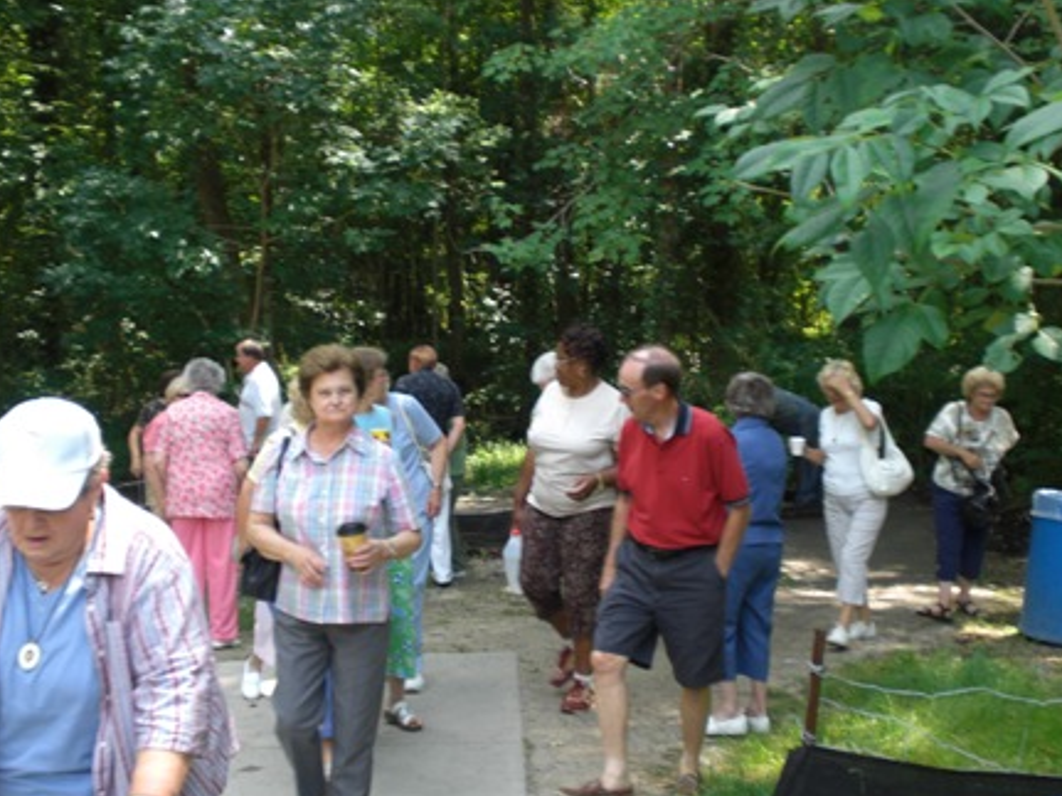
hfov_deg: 36.2
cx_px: 520
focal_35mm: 53
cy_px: 392
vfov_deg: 27.5
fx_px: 1626
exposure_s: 1/60
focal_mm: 8.44
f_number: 3.6
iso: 50
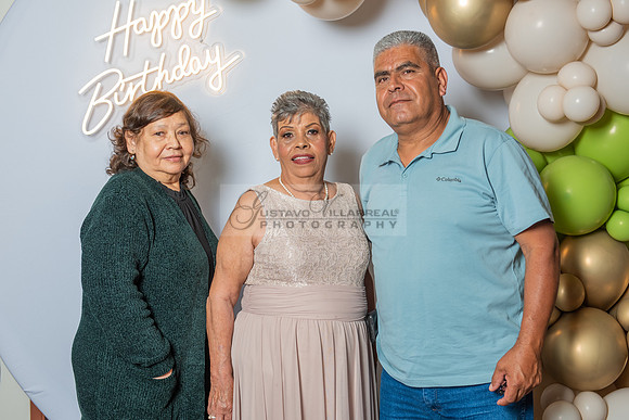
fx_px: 1062
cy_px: 229
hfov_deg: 33.0
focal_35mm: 61
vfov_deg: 22.4
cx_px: 331
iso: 250
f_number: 4
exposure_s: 1/250
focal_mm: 50
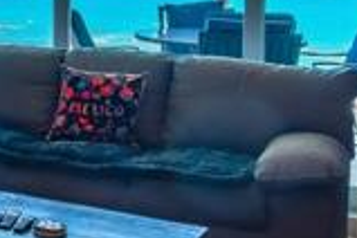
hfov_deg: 19.0
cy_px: -58
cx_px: -220
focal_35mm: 90
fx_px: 892
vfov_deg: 14.6
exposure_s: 1/350
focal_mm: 14
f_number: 9.5
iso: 400
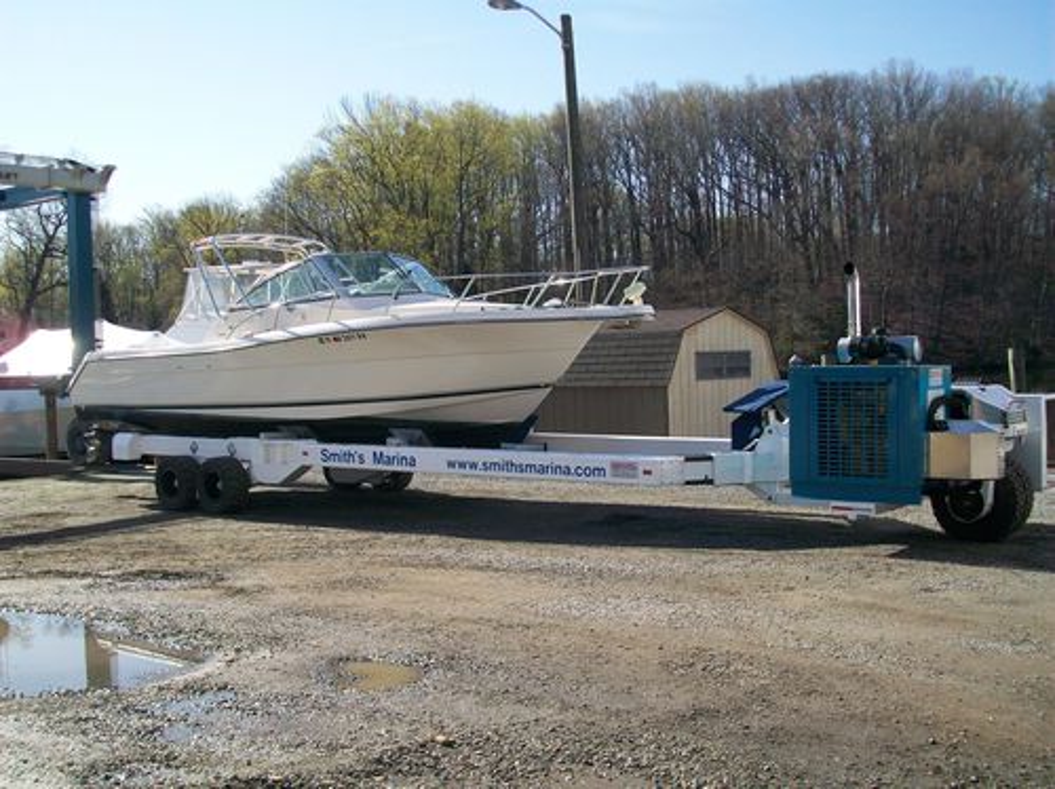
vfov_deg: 35.9
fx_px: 1218
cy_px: 394
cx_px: 528
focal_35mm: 40
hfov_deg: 46.8
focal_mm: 7.1
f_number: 3.2
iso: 64
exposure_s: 1/640
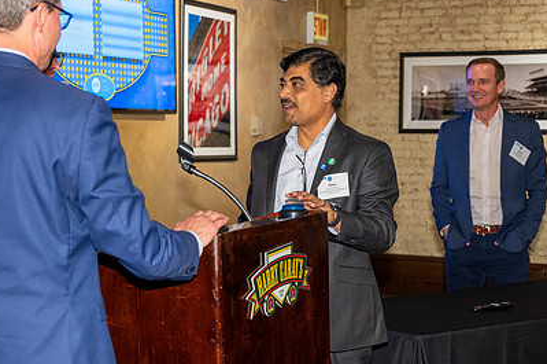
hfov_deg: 29.3
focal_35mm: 69
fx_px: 1047
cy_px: 184
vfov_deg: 19.7
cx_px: 274
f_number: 4
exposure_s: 1/100
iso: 2500
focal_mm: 42
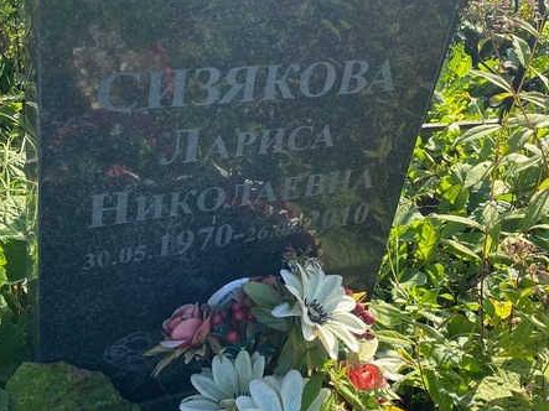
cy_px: 121
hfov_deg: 40.4
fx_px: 745
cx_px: 281
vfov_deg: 30.5
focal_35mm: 47
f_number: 1.8
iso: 32
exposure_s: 1/685
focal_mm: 4.25
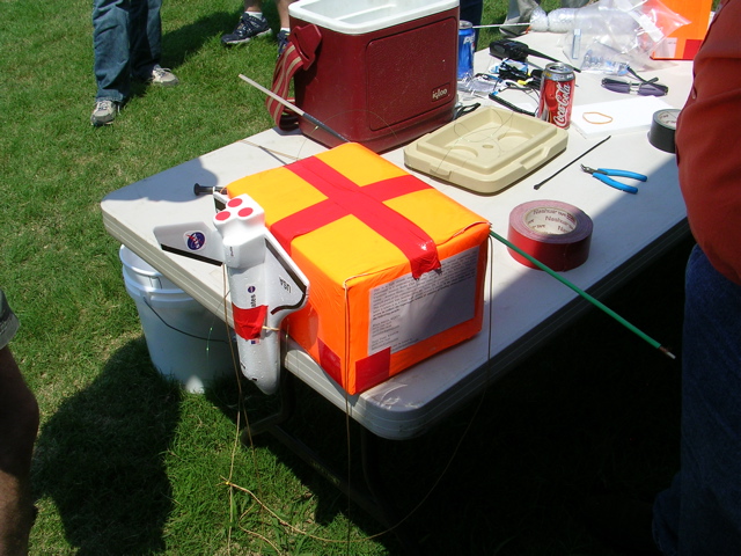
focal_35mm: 38
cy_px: 278
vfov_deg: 37.7
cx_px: 370
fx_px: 813
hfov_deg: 49.0
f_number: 5.6
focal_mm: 5.8
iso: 50
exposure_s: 1/405
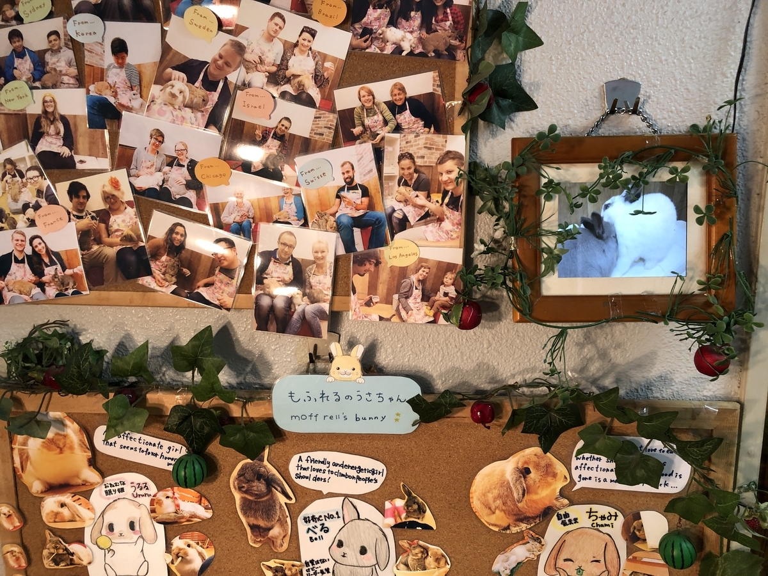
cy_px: 288
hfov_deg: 63.4
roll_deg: +0.5
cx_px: 384
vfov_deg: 49.7
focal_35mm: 28
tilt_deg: -10.0
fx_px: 621
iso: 40
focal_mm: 3.99
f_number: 1.8
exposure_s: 1/17
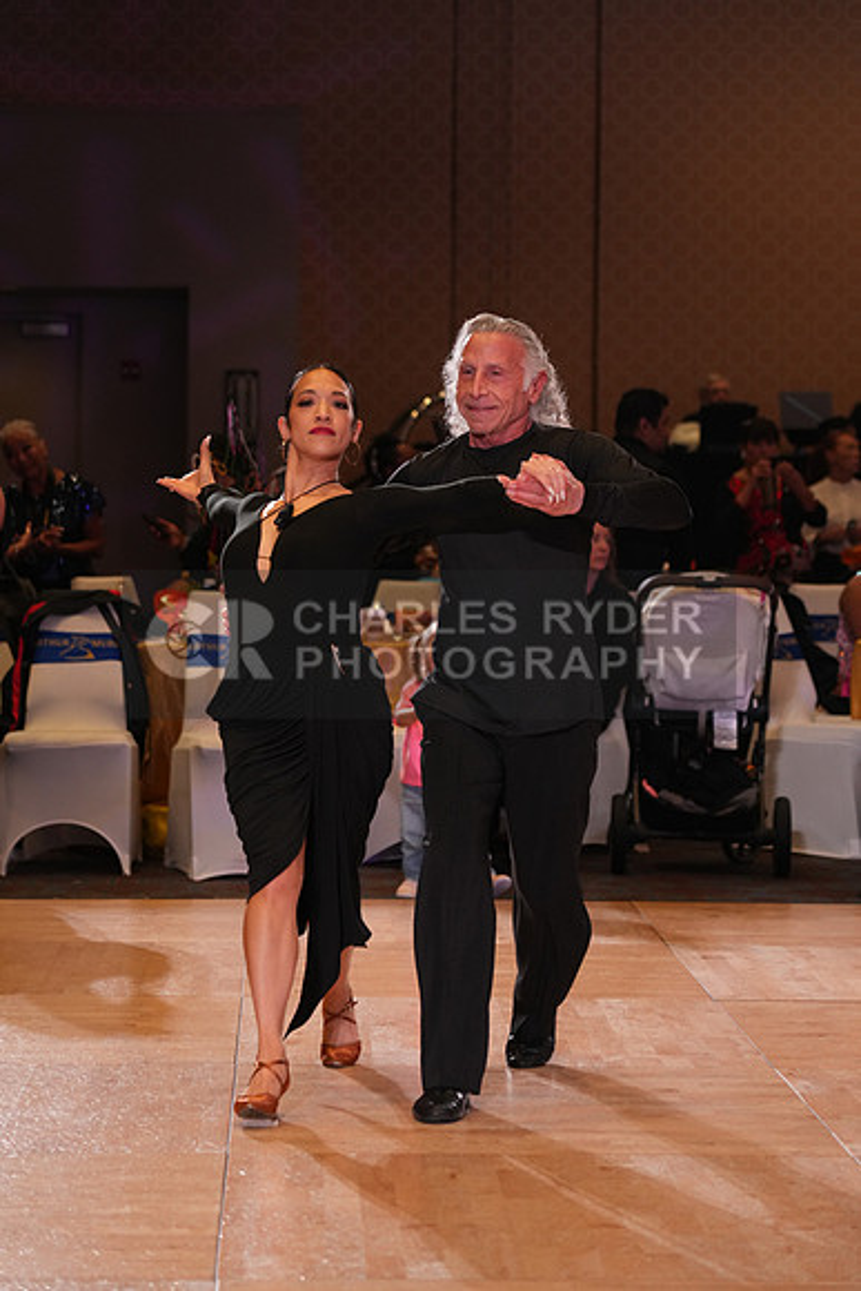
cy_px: 646
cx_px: 430
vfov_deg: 19.5
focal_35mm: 105
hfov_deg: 13.0
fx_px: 3764
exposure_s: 1/400
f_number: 4
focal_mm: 105
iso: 2000
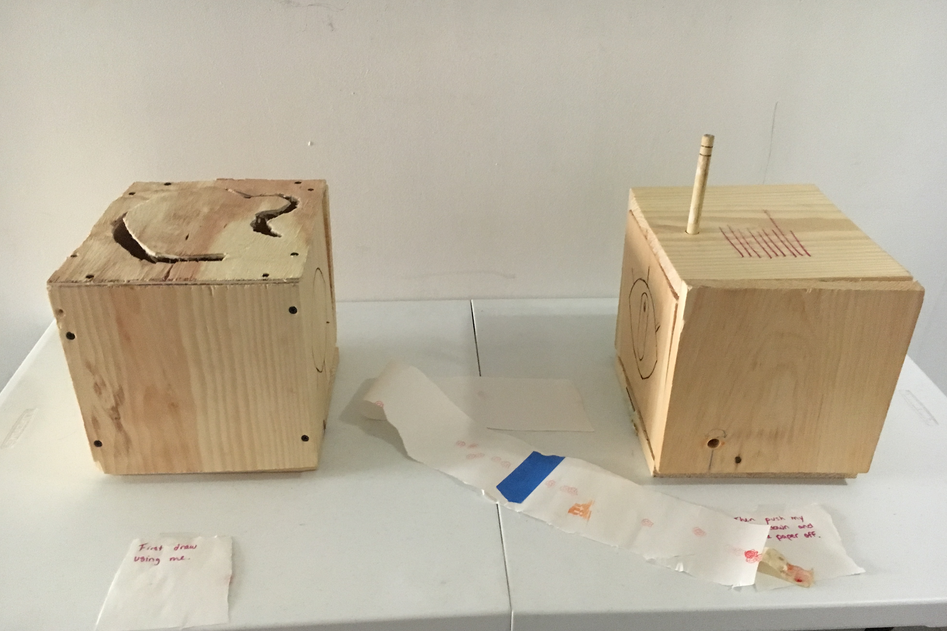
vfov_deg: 42.3
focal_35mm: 31
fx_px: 815
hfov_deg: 60.3
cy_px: 317
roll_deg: -1.0
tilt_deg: -31.2
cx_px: 481
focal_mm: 4.15
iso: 250
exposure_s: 1/15
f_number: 2.2
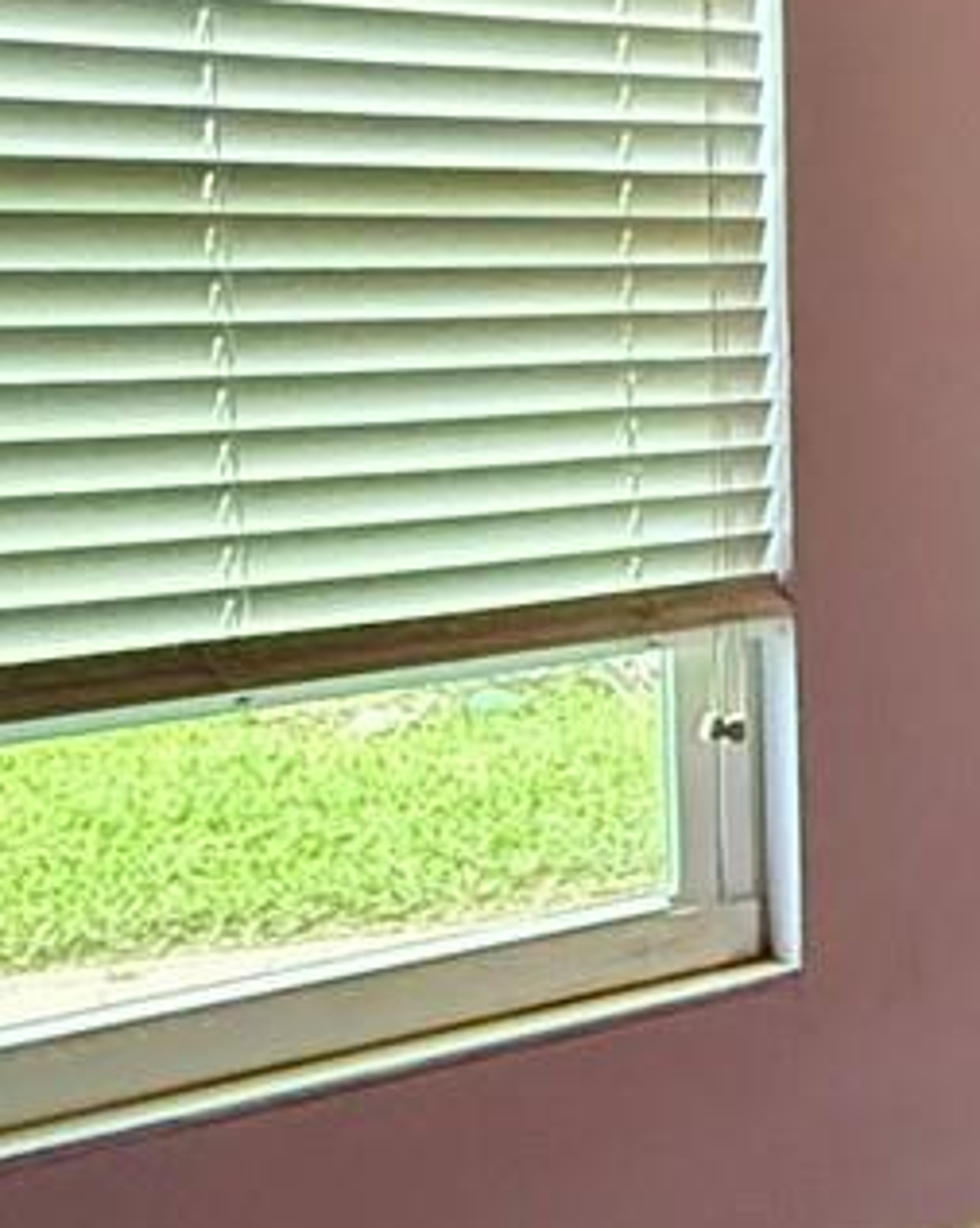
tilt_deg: -6.5
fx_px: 2505
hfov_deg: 14.2
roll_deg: -3.1
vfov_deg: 27.5
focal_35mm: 69
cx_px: 2409
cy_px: 476
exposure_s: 1/60
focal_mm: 2.22
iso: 640
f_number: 2.2
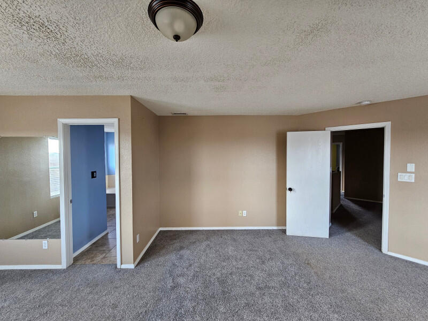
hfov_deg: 106.2
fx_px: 161
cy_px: 160
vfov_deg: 89.9
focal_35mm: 13
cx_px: 214
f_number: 2.2
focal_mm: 2.2
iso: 200
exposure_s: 1/60
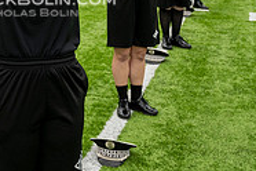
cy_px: -49
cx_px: 21
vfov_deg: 17.1
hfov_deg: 26.0
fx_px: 533
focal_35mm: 75
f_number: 4
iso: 320
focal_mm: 24
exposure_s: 1/200
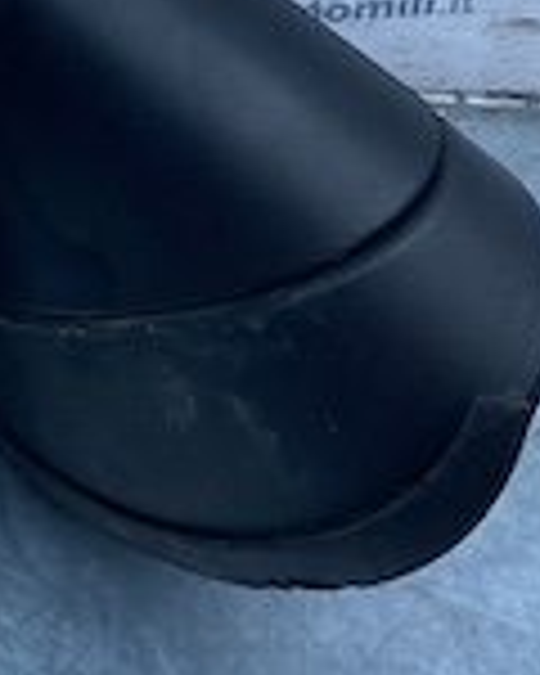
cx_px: -378
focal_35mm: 108
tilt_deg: -47.8
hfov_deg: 13.1
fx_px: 2158
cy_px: 180
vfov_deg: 17.7
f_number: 1.8
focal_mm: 4.25
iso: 32
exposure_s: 1/998
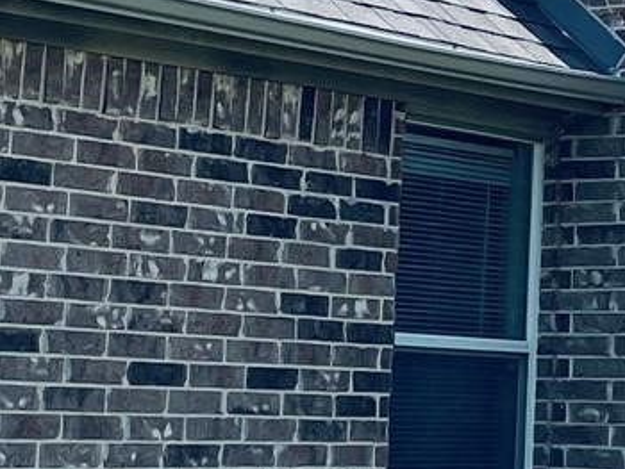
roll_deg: -1.9
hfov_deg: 12.8
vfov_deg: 9.7
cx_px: 627
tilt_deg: +9.2
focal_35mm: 152
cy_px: -48
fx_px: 2746
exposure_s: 1/3205
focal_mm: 4.2
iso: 32
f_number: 1.6
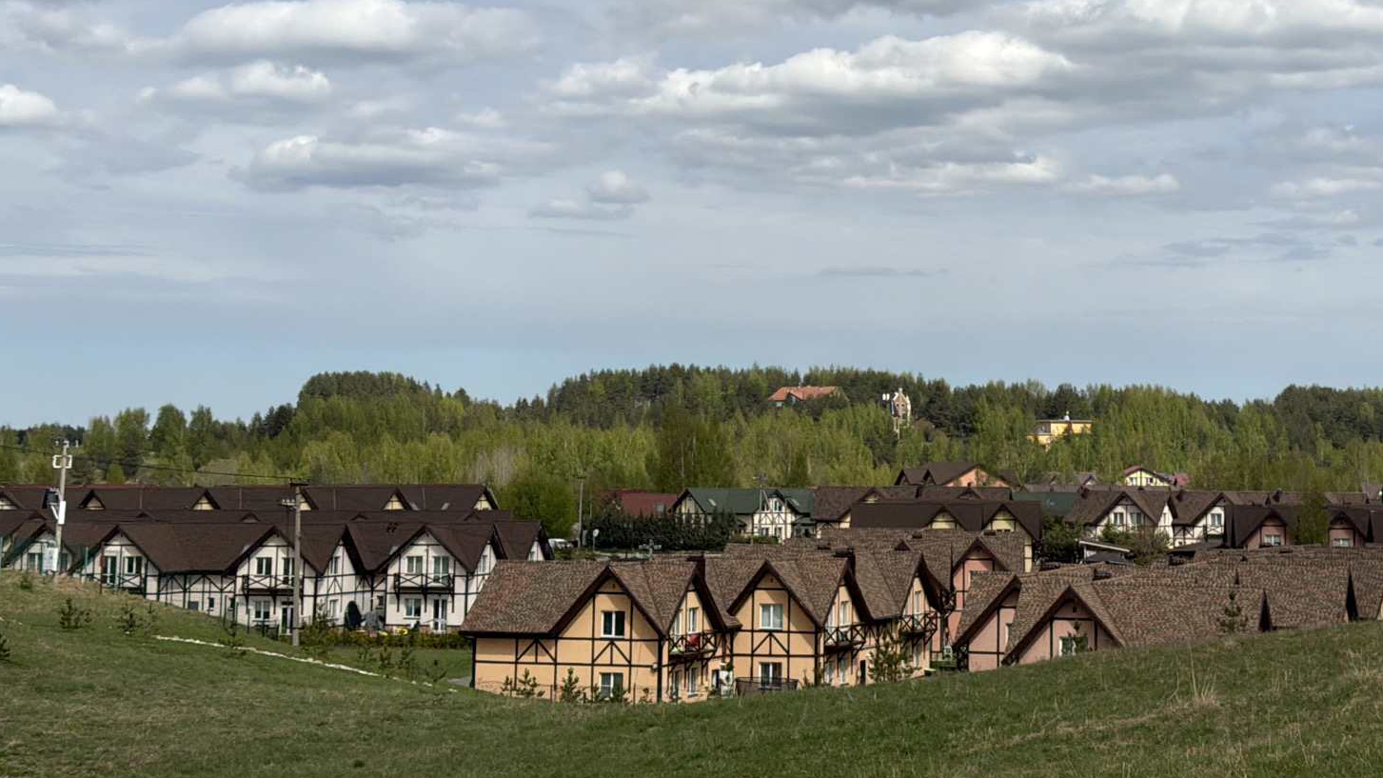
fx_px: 2640
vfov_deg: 16.7
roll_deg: -0.1
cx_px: 943
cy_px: 178
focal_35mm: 72
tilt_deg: +5.6
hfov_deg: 29.1
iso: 80
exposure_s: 1/11364
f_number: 1.78
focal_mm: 6.76
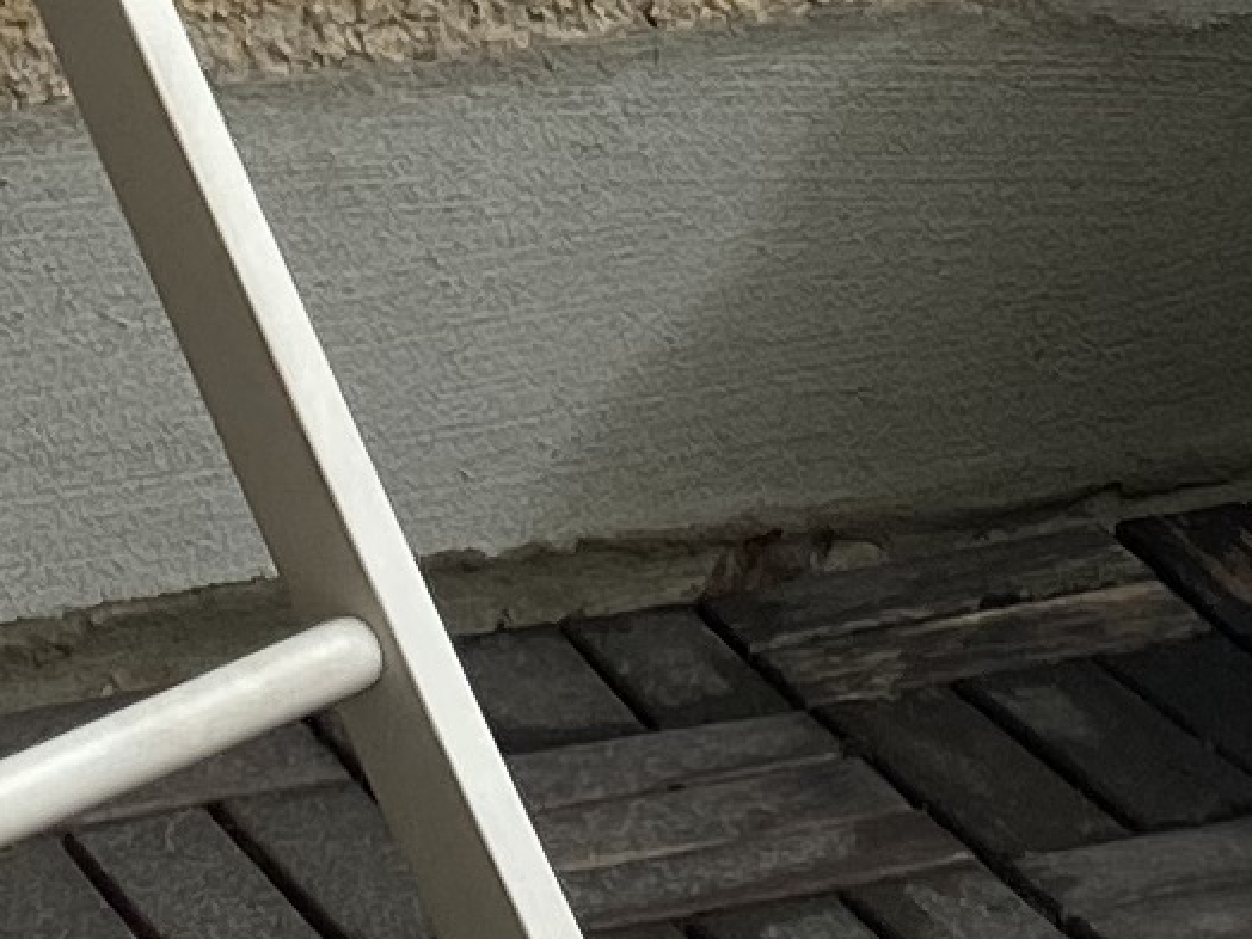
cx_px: 533
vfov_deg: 7.1
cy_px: -1166
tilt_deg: -3.4
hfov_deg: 9.9
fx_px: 7234
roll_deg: +2.2
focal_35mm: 200
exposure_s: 1/233
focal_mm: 4.25
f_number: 1.8
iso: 32
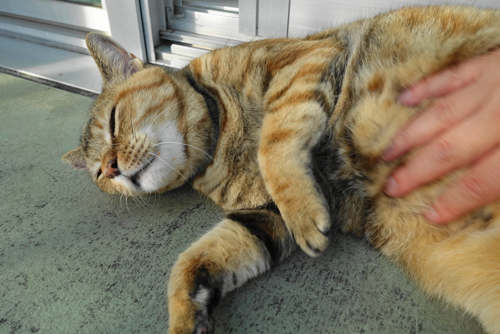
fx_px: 333
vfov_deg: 53.1
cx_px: 250
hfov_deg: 73.7
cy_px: 167
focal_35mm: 24
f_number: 4
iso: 125
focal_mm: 8.8
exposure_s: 1/200
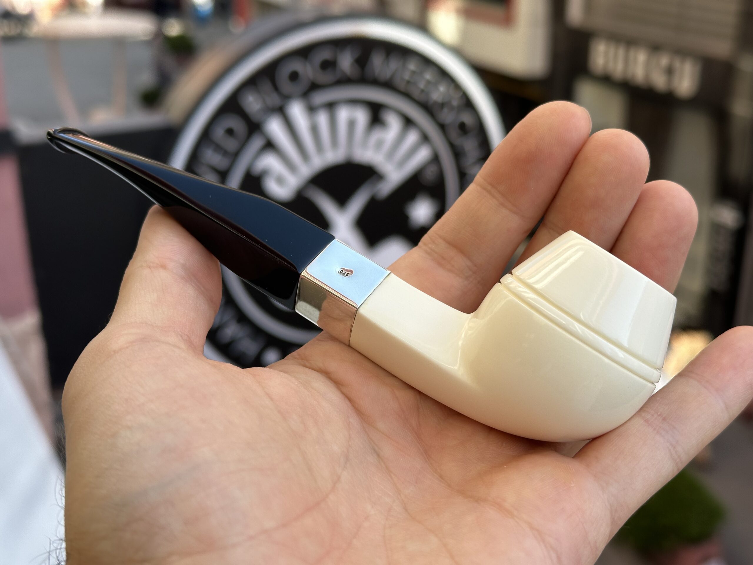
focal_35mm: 48
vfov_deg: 30.3
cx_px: 376
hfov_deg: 39.7
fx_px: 1044
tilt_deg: -20.9
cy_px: 282
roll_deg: +0.0
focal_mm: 6.86
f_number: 1.78
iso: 64
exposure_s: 1/714
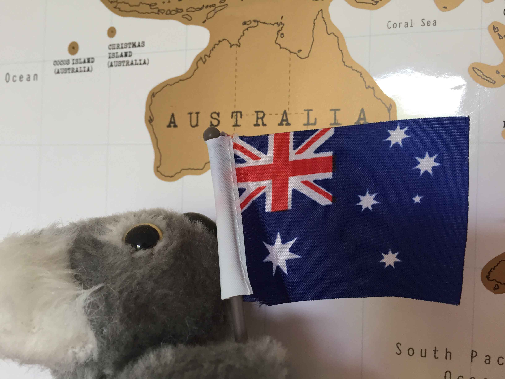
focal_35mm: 29
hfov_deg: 61.7
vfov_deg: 48.2
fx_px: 423
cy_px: 190
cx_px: 252
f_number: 2.2
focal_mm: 4.15
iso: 64
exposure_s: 1/33
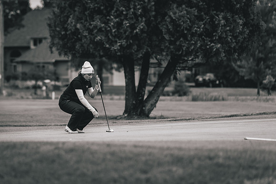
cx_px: 84
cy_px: 89
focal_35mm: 226
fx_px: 1731
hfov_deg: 9.1
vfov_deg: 6.1
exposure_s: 1/1250
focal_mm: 150
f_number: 2.8
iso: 800
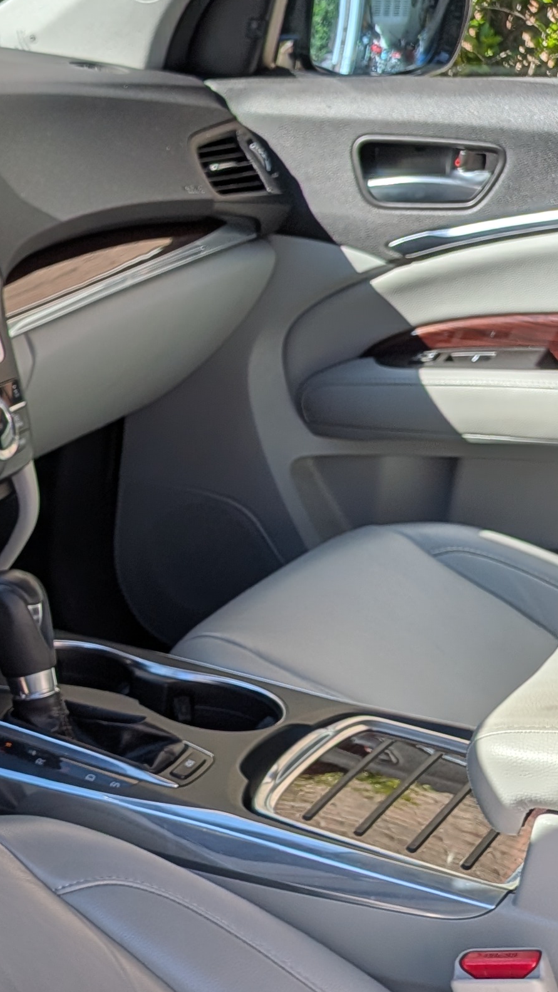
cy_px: 695
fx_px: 1737
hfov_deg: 16.4
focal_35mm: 66
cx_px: -320
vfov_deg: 31.5
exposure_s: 1/889
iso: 27
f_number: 1.7
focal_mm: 4.53
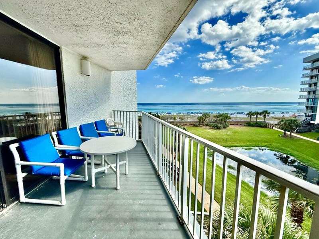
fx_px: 129
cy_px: 120
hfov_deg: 102.1
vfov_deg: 85.7
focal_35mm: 14
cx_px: 160
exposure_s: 1/2410
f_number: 2.2
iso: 50
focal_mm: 2.22
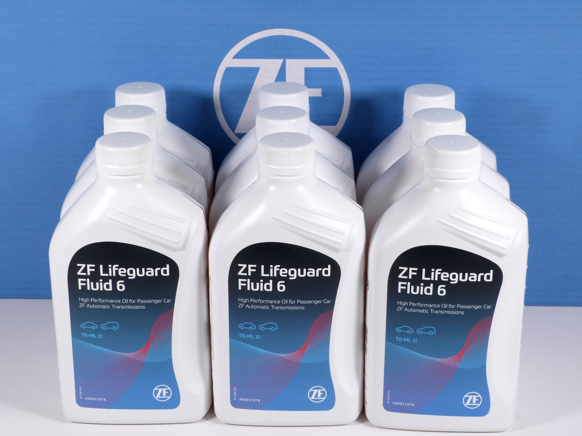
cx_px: 287
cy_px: 230
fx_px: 1210
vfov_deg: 20.4
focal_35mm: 72
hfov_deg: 27.0
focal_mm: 12.1
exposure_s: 1/250
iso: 100
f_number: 4
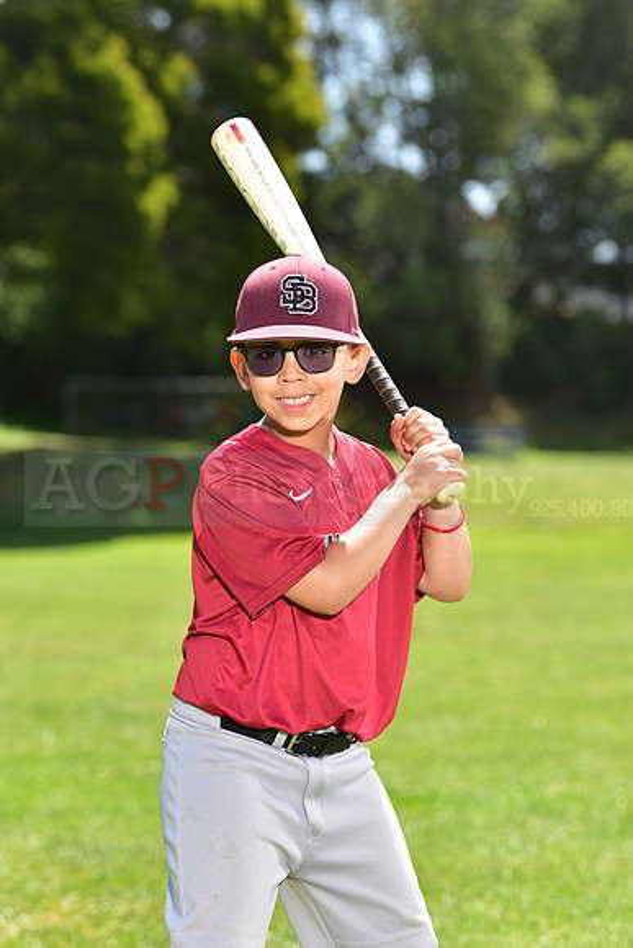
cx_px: 316
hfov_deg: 10.6
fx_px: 3426
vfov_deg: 15.8
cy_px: 474
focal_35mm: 130
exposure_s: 1/200
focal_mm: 130
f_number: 5
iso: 80
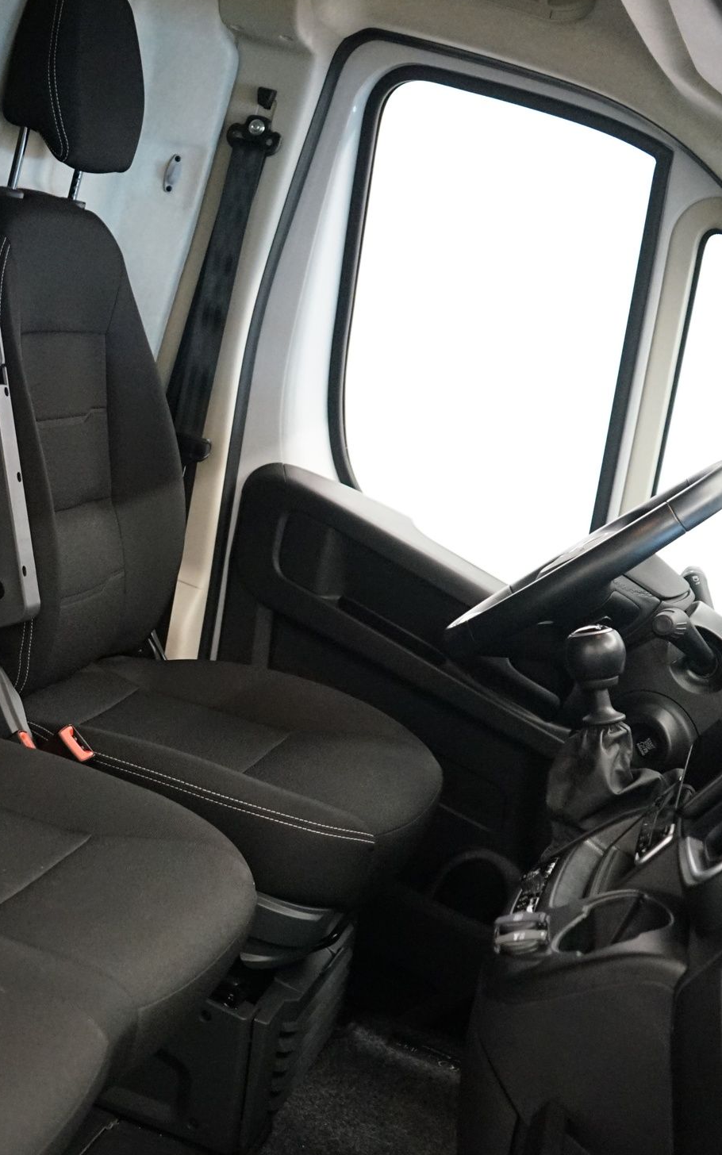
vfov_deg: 41.0
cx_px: 6
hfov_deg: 25.1
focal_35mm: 49
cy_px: 655
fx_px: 1543
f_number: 3.5
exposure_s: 1/160
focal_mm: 28
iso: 5000
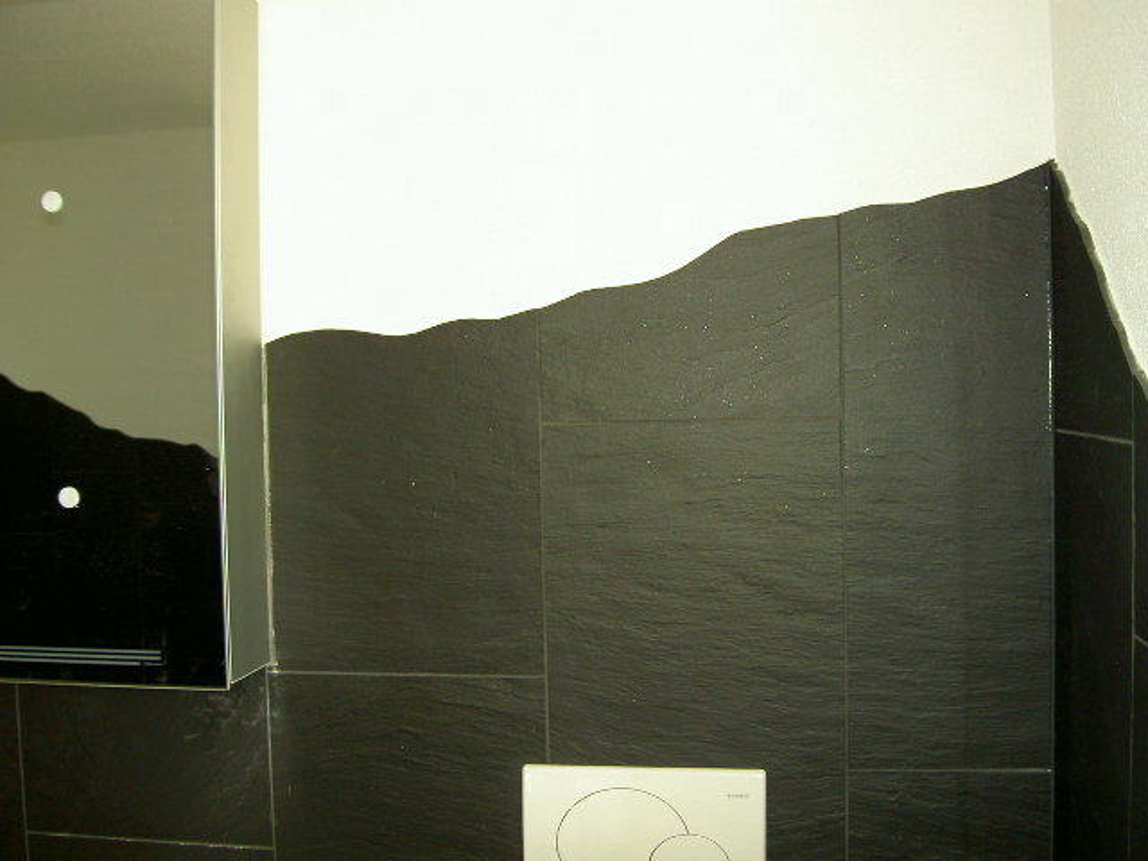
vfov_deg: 36.8
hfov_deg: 47.9
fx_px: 1293
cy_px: 430
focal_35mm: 39
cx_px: 574
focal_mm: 8
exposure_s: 1/60
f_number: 2.8
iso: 100
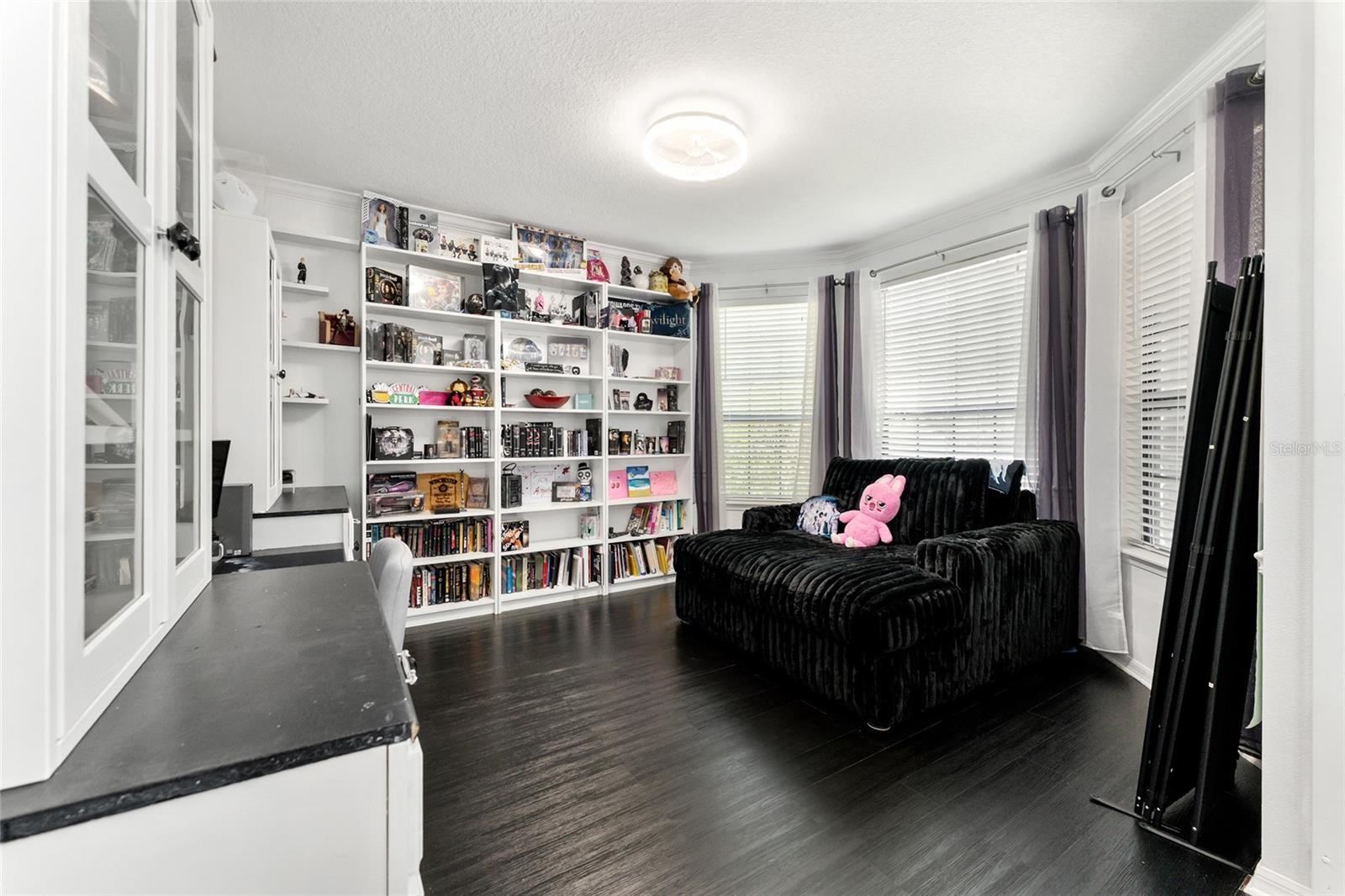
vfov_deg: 81.2
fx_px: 523
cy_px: 448
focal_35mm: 14
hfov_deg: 104.3
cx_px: 672
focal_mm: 14
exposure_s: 1/30
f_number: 7.1
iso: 2500
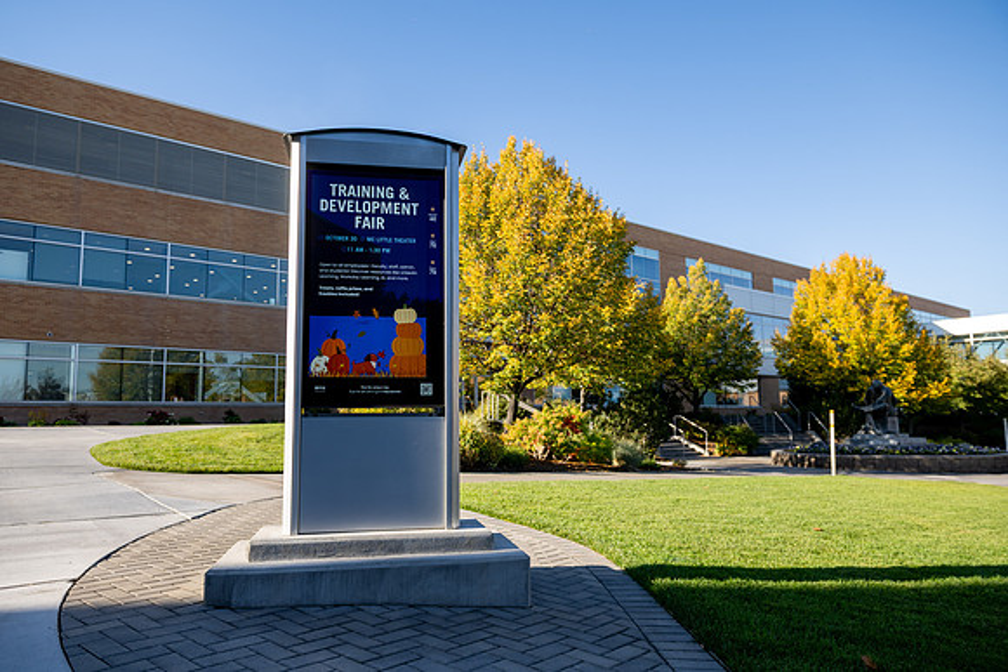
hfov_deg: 71.9
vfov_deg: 51.6
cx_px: 495
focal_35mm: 25
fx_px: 695
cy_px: 336
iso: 125
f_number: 4
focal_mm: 24
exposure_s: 1/400
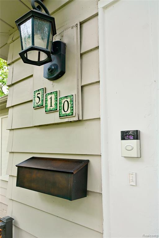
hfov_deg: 81.2
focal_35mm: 14
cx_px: 80
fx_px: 93
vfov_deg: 104.3
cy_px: 119
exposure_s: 1/60
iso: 160
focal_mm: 14
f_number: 6.3
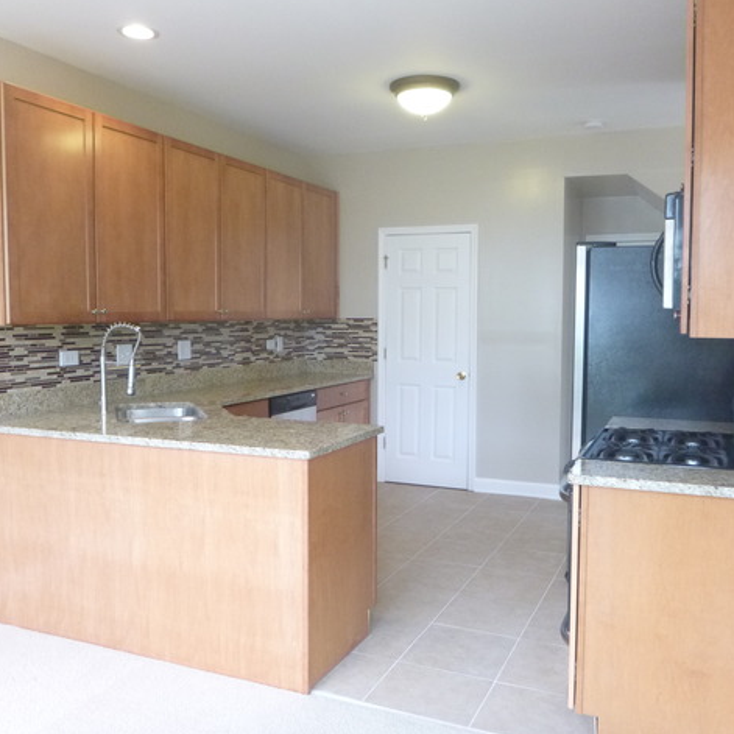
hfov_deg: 54.0
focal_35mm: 30
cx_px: 390
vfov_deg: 54.0
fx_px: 720
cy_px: 365
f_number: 3.9
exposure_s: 1/30
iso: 400
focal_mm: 4.5
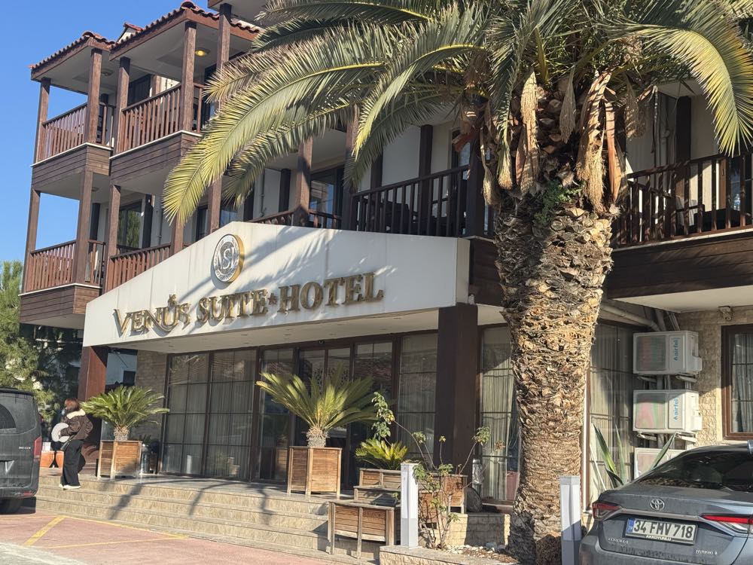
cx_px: 376
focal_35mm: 48
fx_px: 1044
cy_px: 282
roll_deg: -2.4
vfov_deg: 30.3
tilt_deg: +9.6
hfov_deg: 39.7
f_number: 1.78
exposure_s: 1/2513
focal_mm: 6.76
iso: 64
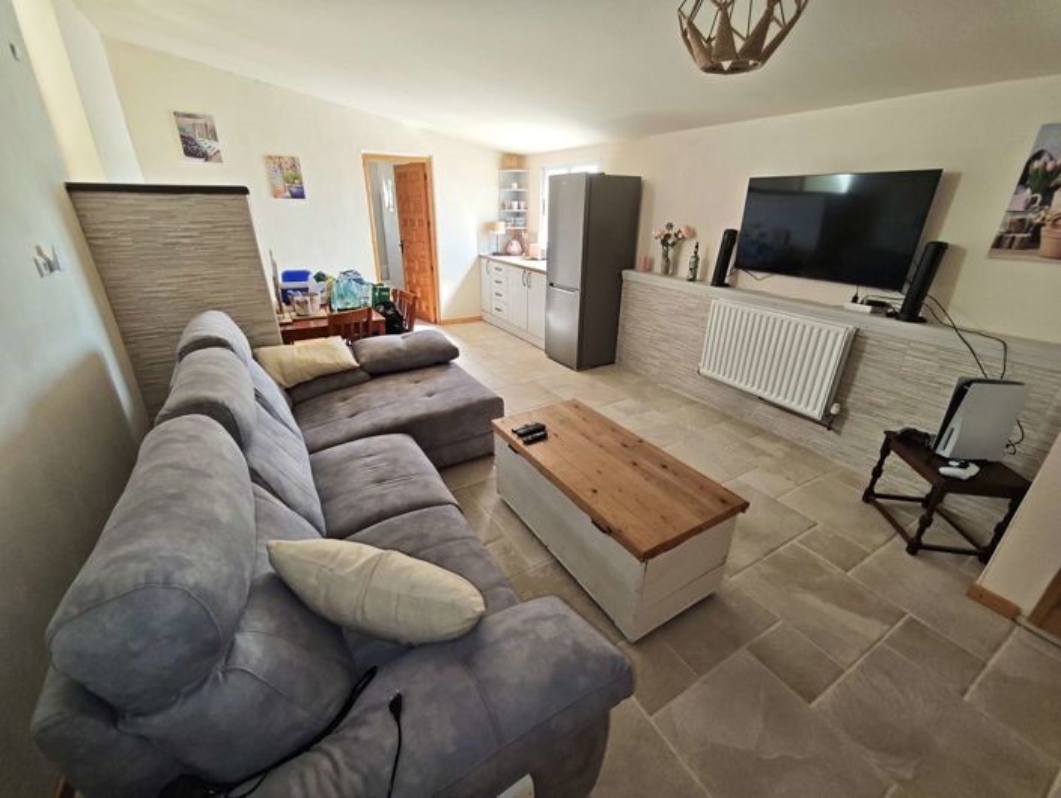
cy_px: 399
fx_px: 429
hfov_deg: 102.0
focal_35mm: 14
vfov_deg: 85.8
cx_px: 530
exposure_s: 1/37.7
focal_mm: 2.16
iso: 200
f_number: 2.2
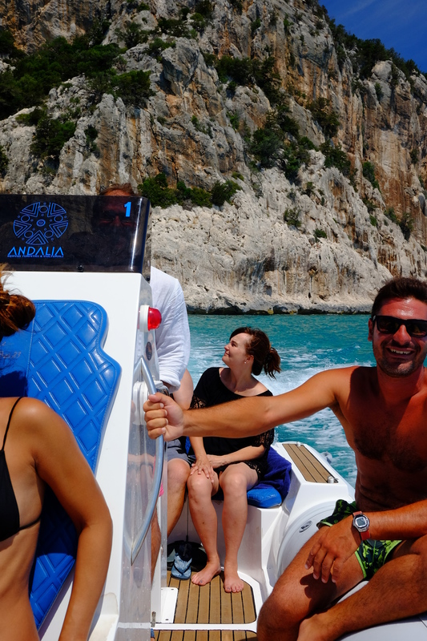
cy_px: 320
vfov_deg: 54.4
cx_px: 214
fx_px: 623
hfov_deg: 37.8
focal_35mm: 35
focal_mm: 23
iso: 400
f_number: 8
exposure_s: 1/400
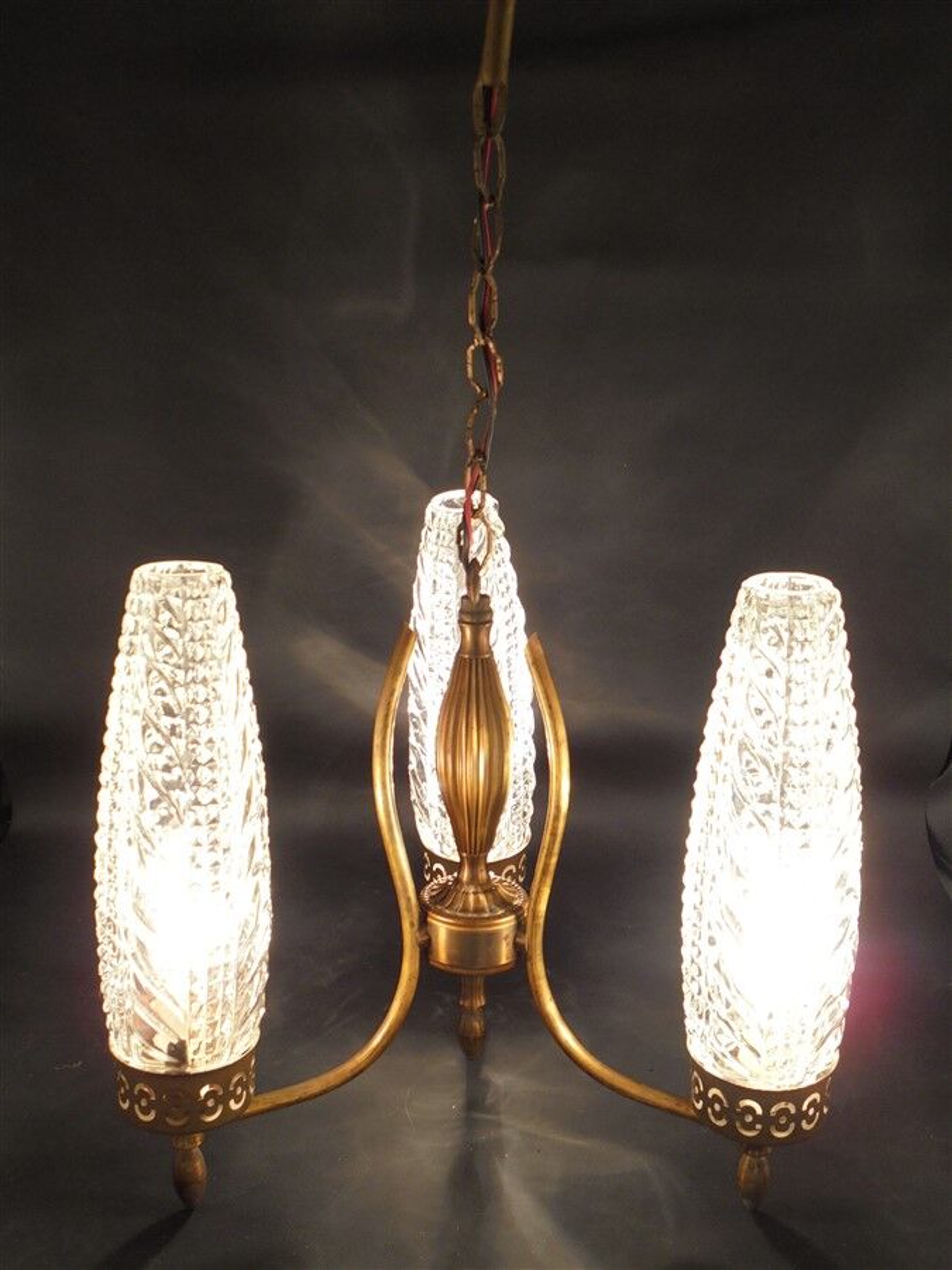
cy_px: 635
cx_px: 476
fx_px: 1393
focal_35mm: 38
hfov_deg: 37.7
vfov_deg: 49.0
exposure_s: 1/30
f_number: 4.2
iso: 100
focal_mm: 6.9
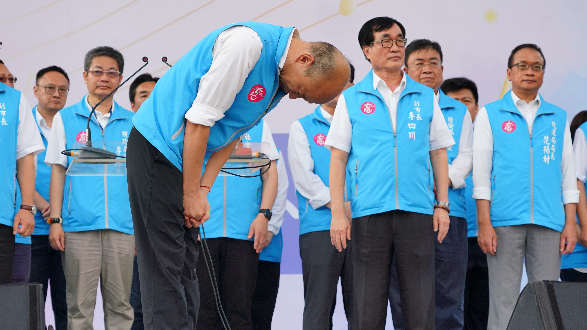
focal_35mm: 114
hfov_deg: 18.8
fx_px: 1774
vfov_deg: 10.6
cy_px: 169
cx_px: 294
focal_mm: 72
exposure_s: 1/640
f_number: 4.5
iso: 800
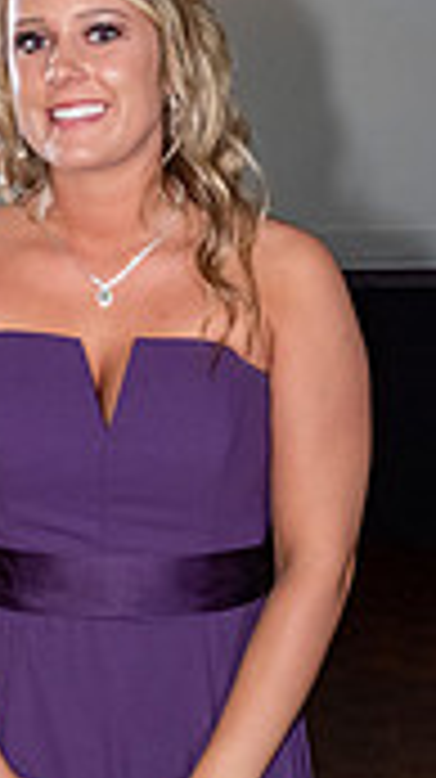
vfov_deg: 16.7
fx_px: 2637
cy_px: 243
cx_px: -108
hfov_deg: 9.3
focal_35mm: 128
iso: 1600
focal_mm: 31.5
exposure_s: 1/100
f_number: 7.1
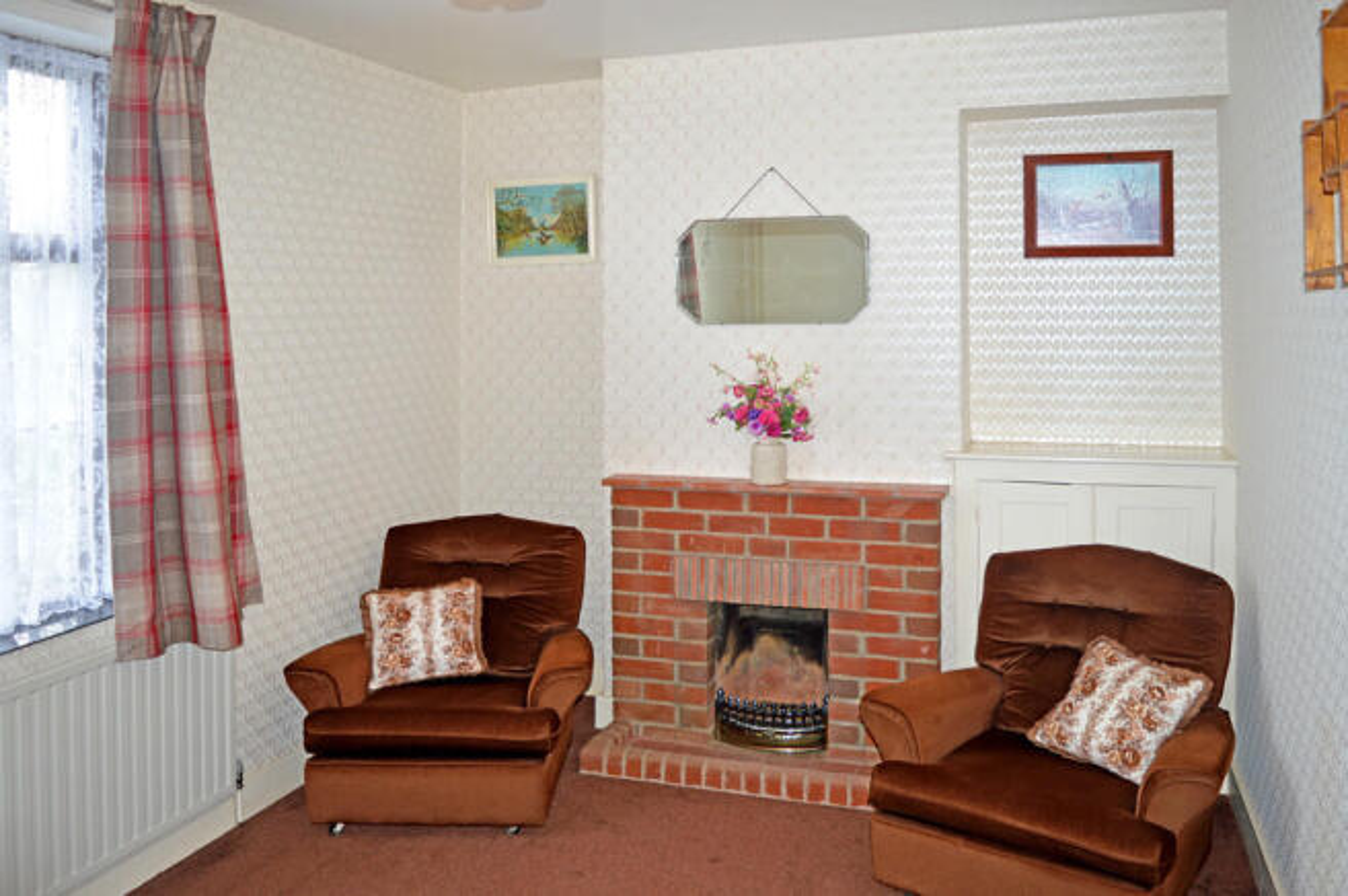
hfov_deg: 67.4
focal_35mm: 27
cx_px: 674
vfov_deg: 47.8
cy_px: 448
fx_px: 1010
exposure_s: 1/60
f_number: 3.5
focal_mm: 18
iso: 100
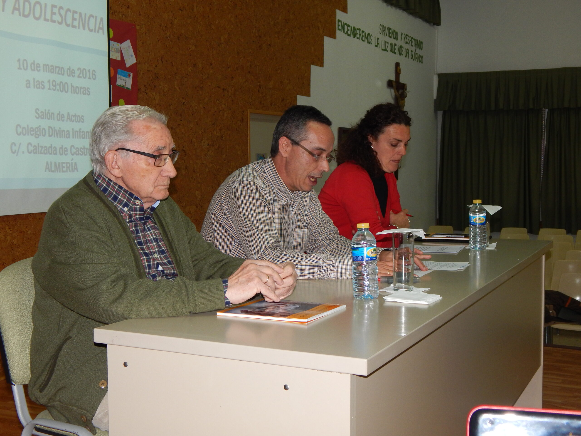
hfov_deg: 39.7
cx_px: 290
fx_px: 806
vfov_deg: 30.3
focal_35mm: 48
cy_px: 218
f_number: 3.7
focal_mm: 8.6
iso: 200
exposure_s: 1/30
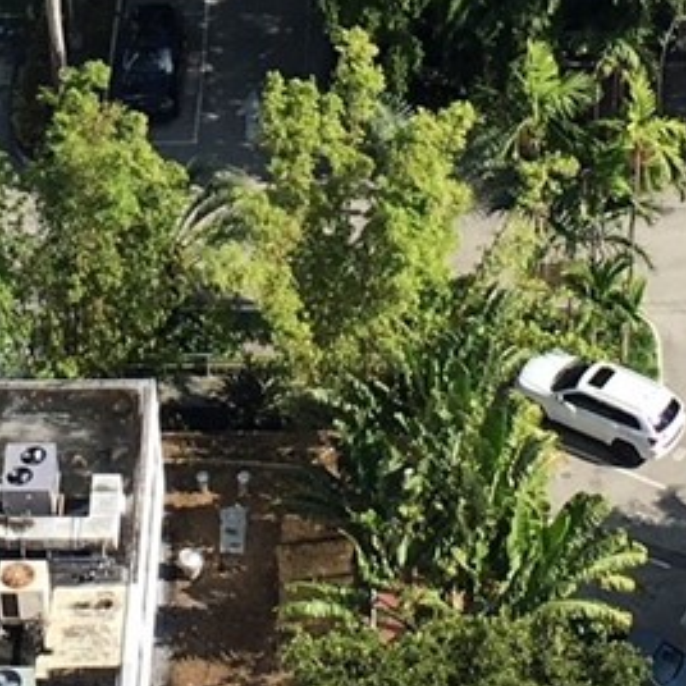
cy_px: -133
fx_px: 3430
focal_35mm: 153
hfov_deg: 11.4
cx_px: 243
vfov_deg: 11.2
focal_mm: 4.15
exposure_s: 1/1183
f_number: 2.2
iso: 25
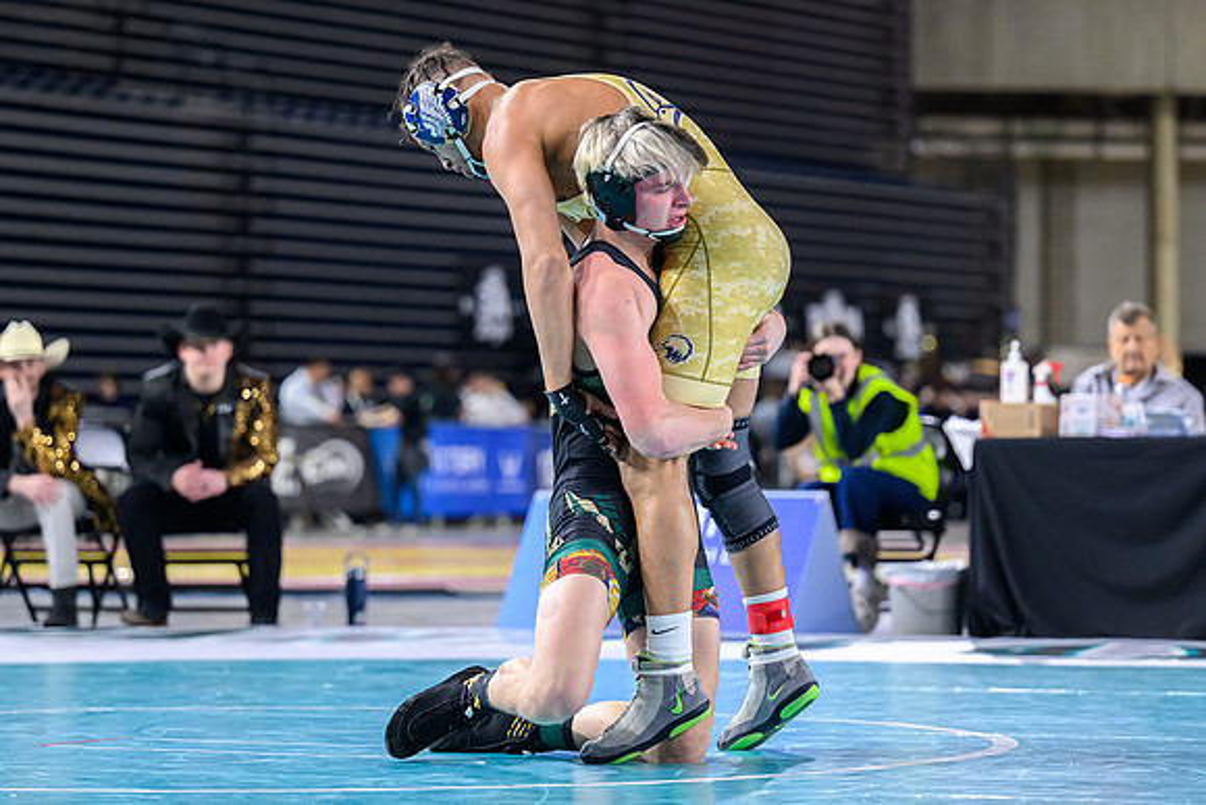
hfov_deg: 14.8
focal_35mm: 138
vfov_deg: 9.9
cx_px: 596
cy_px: 407
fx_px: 4633
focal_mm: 105
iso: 3200
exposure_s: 1/800
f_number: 2.8
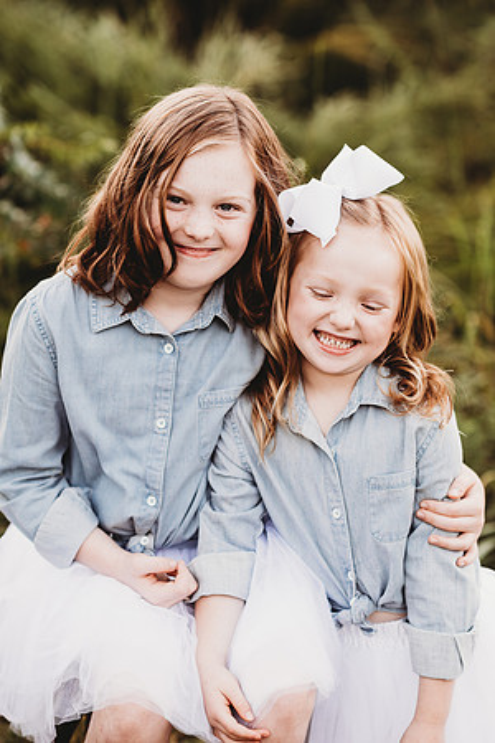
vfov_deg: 23.9
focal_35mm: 85
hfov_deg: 16.1
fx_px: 1753
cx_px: 248
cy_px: 372
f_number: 2.2
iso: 125
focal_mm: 85
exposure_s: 1/200
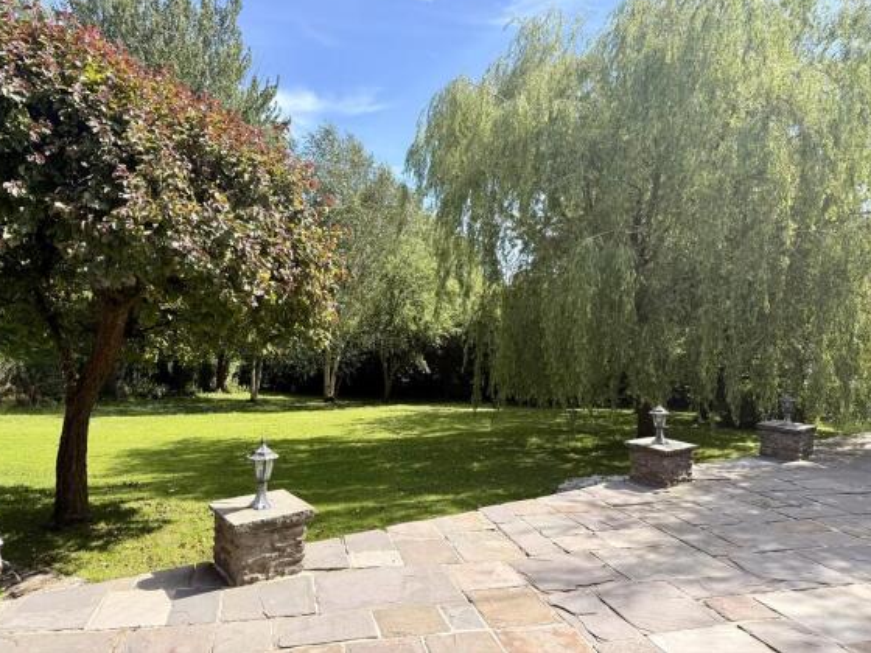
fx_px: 629
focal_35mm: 25
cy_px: 315
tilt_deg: -0.1
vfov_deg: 54.9
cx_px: 432
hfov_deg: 69.4
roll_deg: -0.8
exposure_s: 1/1727
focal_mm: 6.76
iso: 80
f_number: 1.78
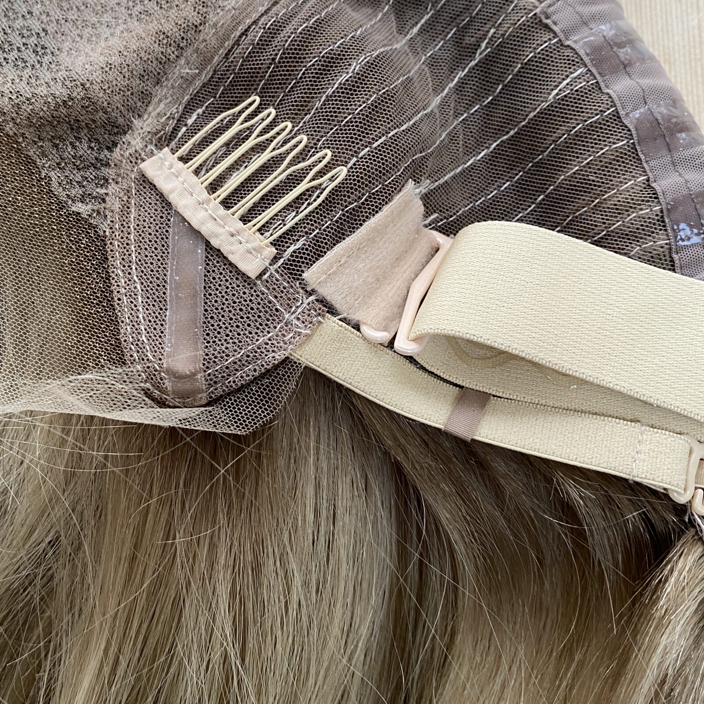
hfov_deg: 44.8
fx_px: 851
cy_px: 321
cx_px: 294
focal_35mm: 37
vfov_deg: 44.9
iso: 160
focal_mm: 4.25
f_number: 1.8
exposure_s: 1/60
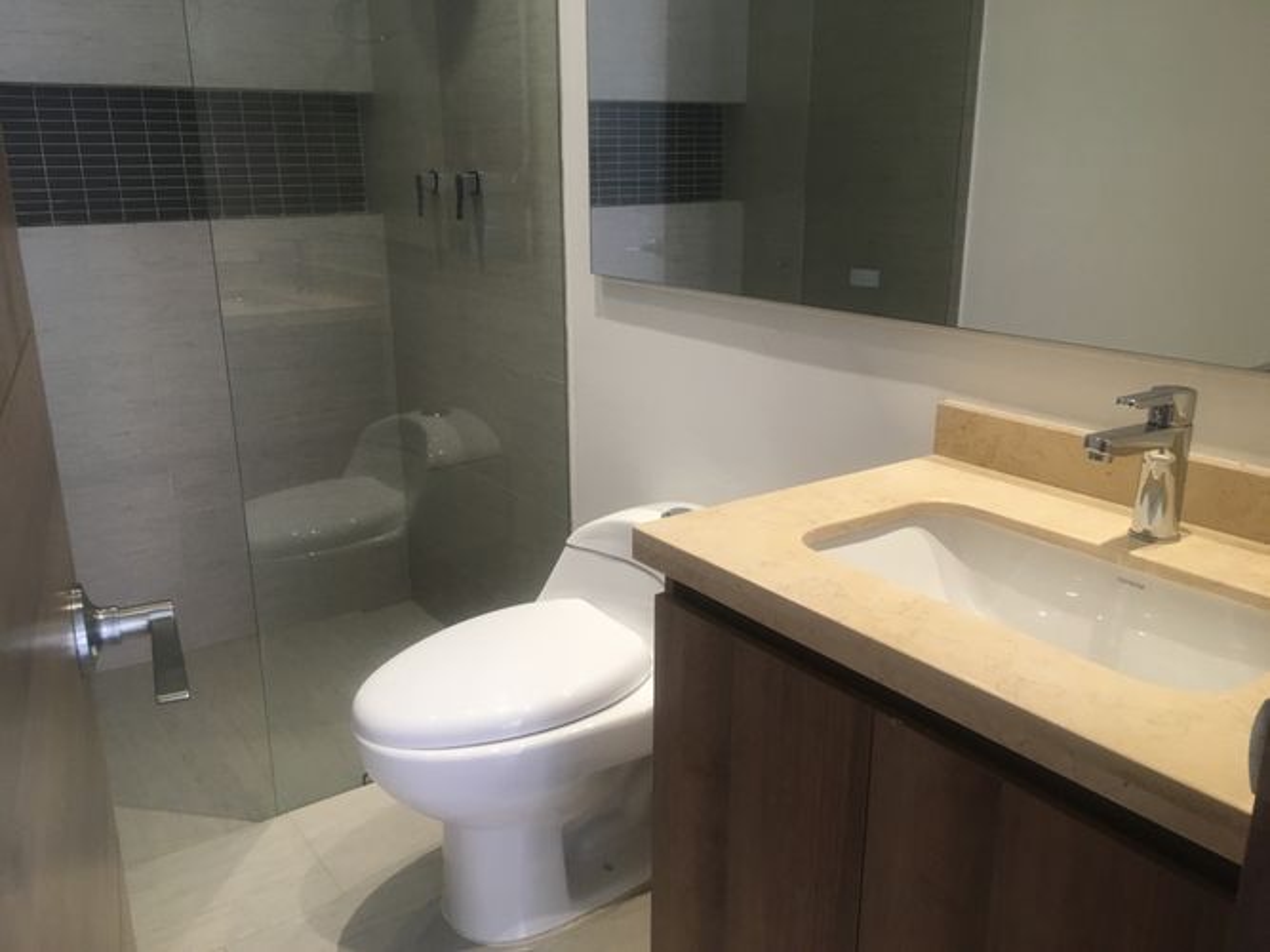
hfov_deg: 61.7
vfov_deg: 48.2
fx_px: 1064
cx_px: 635
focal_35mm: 29
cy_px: 476
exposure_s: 1/30
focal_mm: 4.15
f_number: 2.2
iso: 40
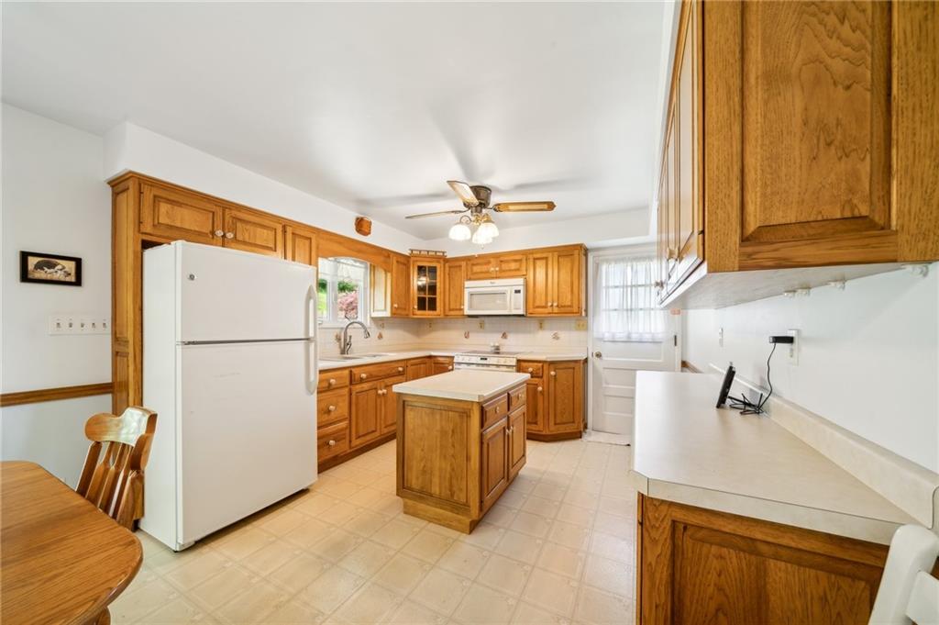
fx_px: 313
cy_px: 312
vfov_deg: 89.9
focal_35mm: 12
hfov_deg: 112.7
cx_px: 470
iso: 64
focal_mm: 12
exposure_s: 1/1.43
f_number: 11
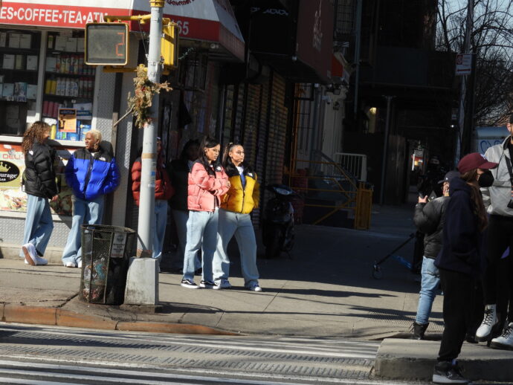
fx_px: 2224
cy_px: 192
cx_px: 256
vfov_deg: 9.9
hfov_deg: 13.2
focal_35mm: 150
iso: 100
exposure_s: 1/400
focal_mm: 26.8
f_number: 6.3
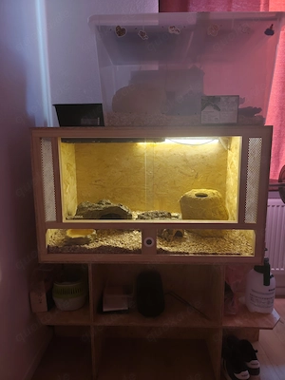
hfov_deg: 58.9
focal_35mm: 23
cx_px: 142
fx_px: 252
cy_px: 190
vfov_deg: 73.9
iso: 800
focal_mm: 6.19
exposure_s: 1/50
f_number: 1.65
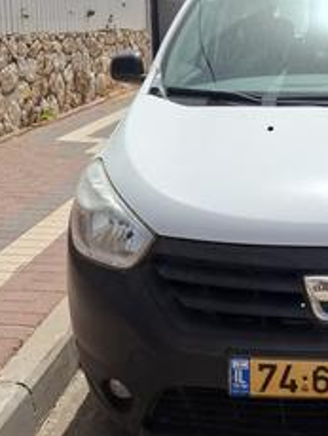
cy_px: 150
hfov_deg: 28.4
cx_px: 330
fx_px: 605
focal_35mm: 48
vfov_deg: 39.2
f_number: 1.8
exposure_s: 1/3534
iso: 50
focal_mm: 5.54
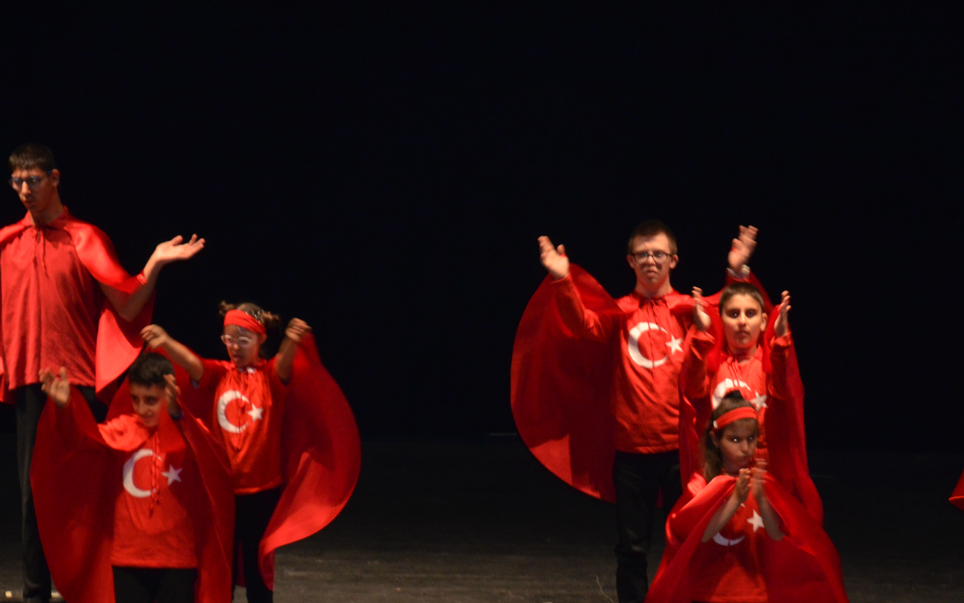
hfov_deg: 8.1
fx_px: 6800
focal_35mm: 259
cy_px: 488
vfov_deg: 5.1
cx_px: 570
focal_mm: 105
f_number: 5.6
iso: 800
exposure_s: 1/60
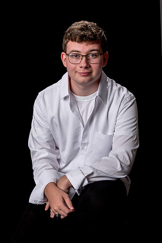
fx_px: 337
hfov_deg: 27.0
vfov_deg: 39.6
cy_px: 122
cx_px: 81
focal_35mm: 50
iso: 100
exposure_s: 1/160
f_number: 5
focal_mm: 50
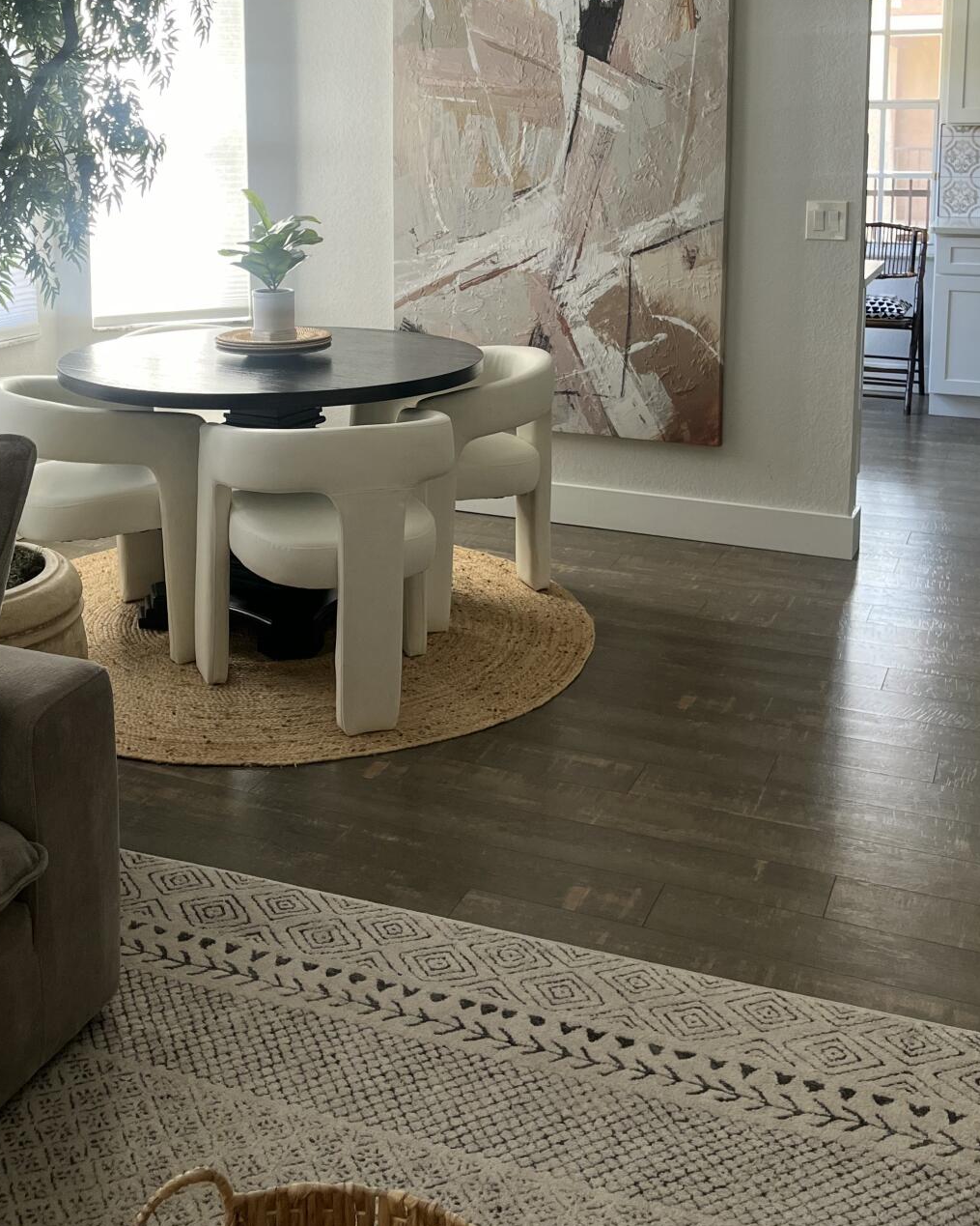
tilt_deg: -7.1
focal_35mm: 40
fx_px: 1450
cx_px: 401
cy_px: 303
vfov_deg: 44.3
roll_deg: +1.3
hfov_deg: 37.2
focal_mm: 5.1
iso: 100
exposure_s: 1/122
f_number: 1.6
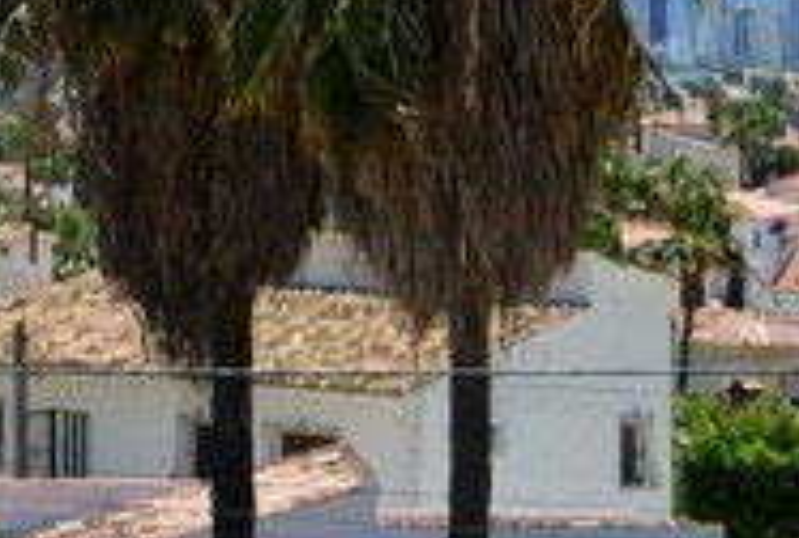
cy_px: -235
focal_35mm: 253
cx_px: -564
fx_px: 5633
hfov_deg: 7.9
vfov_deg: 5.4
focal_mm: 27.5
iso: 160
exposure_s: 1/500
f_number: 5.6
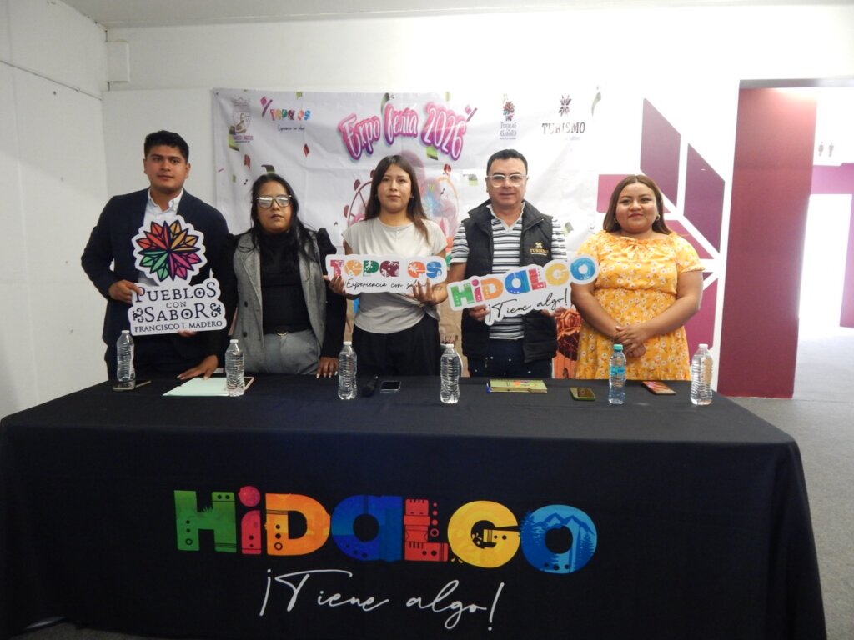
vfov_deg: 61.1
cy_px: 320
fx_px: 543
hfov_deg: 76.4
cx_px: 427
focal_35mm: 22
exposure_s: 1/13
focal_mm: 4
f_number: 3
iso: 400
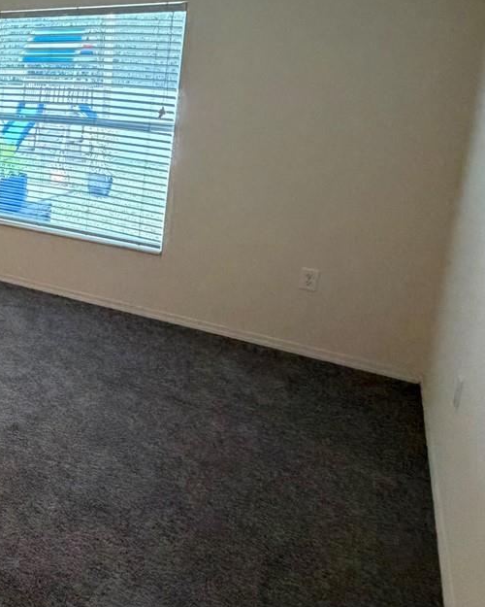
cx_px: -167
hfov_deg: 31.2
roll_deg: -0.4
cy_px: 174
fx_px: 628
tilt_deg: -10.0
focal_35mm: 35
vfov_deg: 50.0
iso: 500
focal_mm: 2.22
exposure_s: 1/60
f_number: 2.2
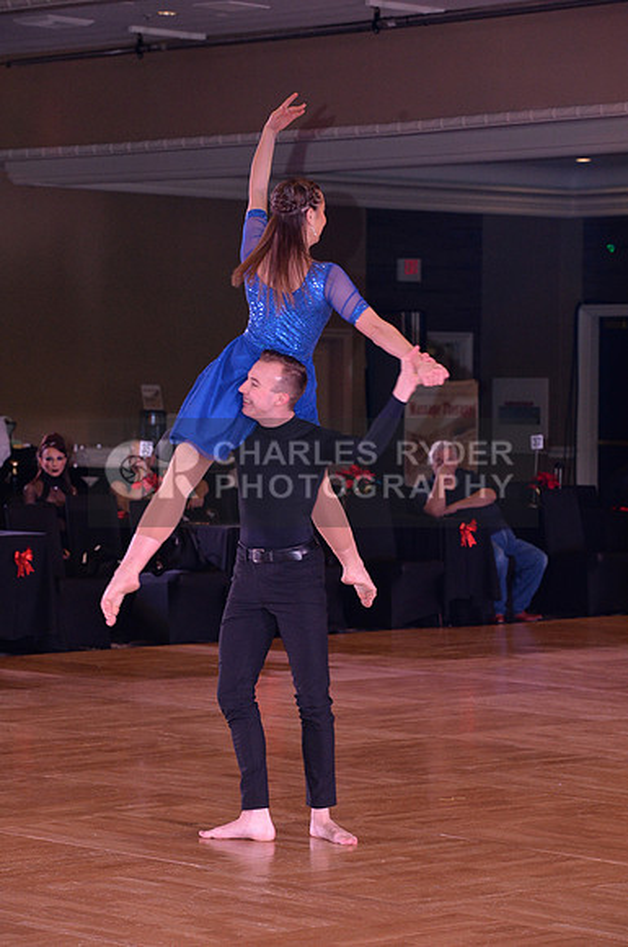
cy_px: 474
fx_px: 3202
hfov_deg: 11.2
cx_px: 314
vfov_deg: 16.8
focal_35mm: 122
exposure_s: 1/250
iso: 2000
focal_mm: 122
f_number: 6.3
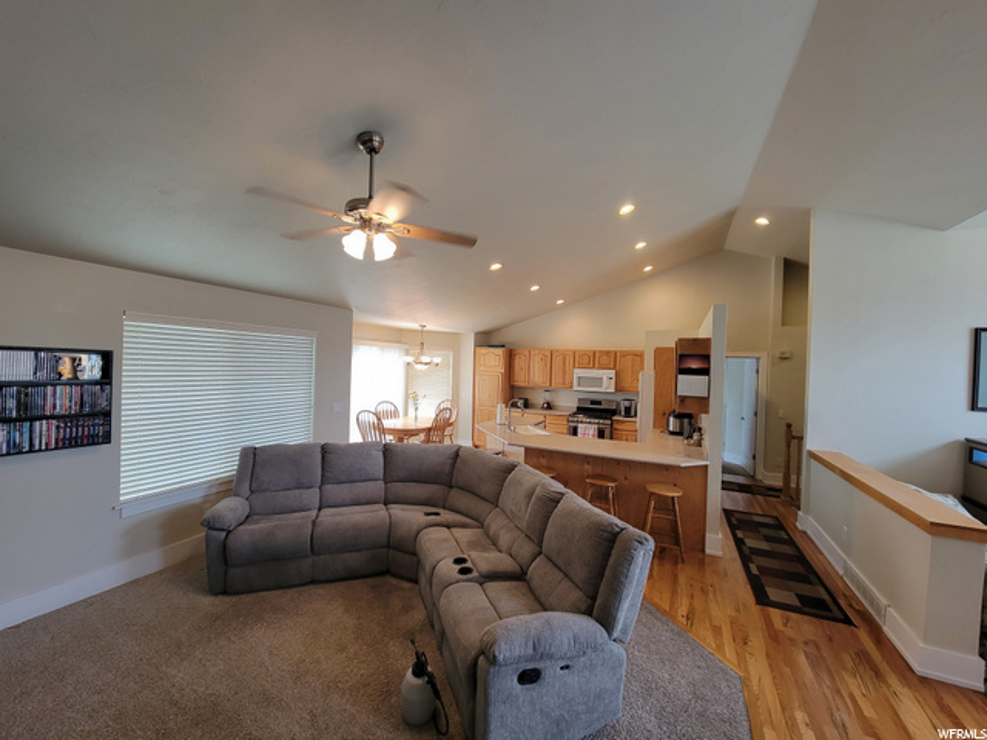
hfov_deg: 106.2
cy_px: 370
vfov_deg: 89.9
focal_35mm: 13
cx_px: 494
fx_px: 371
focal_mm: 2.2
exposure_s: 1/60
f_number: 2.2
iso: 160
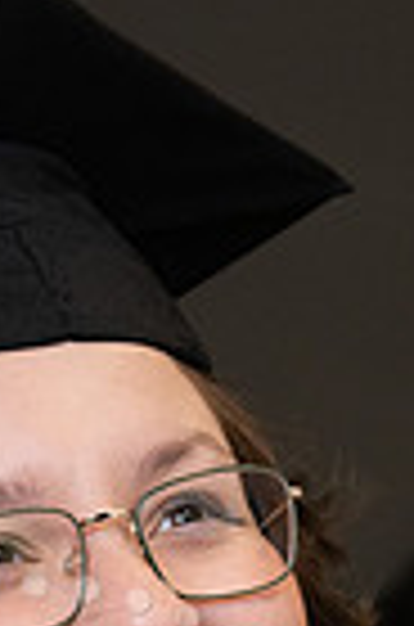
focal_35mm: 419
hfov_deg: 3.3
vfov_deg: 4.9
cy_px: 991
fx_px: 7263
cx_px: 144
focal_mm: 86
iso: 1000
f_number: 5
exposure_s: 1/125
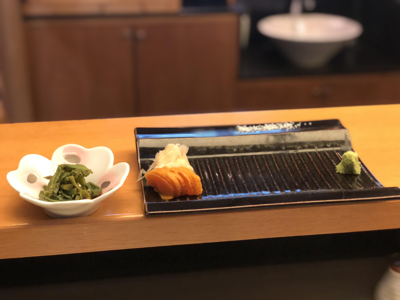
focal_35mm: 52
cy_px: 150
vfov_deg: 28.0
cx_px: 200
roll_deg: +0.7
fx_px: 601
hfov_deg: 36.8
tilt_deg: -22.7
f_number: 2.4
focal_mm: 6
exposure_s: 1/12
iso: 160
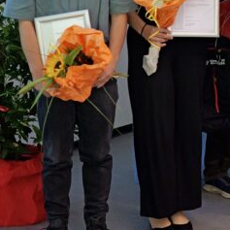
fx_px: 932
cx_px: 299
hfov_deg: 13.6
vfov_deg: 13.9
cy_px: 13
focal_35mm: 124
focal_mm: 45
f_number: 2.8
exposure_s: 1/100
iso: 1600
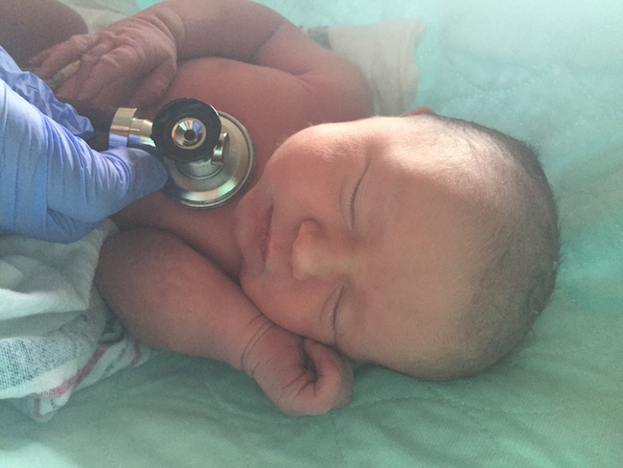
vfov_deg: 48.3
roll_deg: +0.6
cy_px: 234
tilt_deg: -43.0
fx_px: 522
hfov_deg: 61.6
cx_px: 312
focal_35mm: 29
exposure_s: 1/30
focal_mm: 4.15
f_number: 2.2
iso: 250
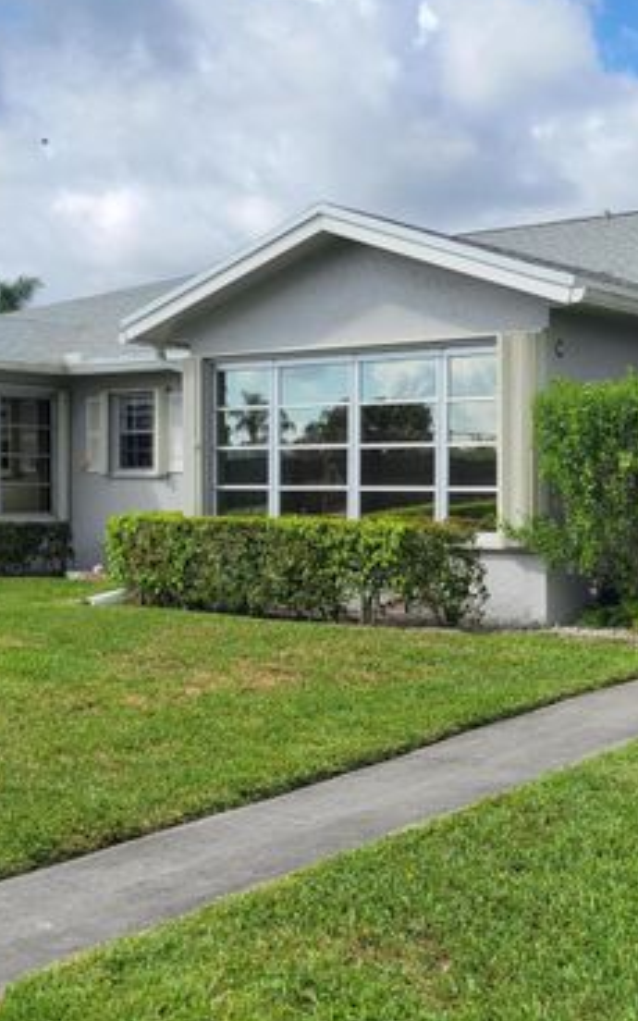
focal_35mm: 50
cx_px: 388
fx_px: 1391
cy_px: 531
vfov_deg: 40.3
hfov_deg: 25.8
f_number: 1.8
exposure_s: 1/2835
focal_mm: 5.4
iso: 40
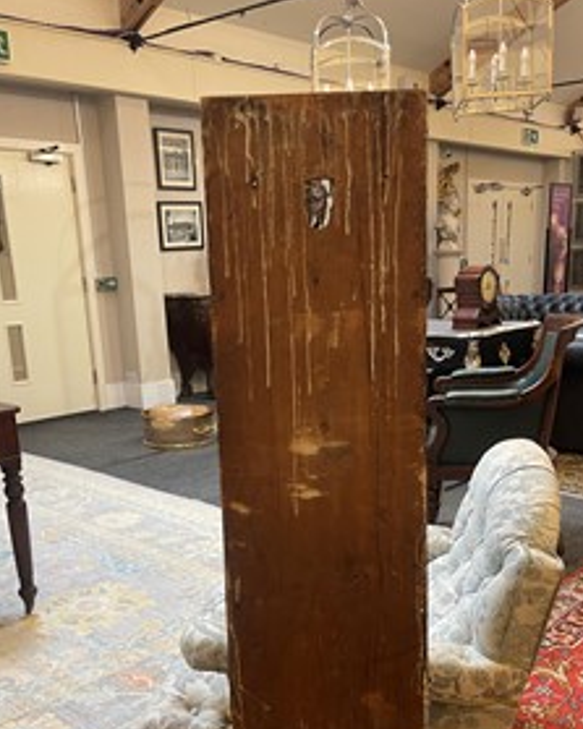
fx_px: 755
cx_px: 324
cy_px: 489
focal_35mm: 35
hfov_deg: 42.1
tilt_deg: -14.2
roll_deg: +1.7
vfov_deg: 50.6
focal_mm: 5.1
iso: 100
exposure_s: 1/50
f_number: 1.6
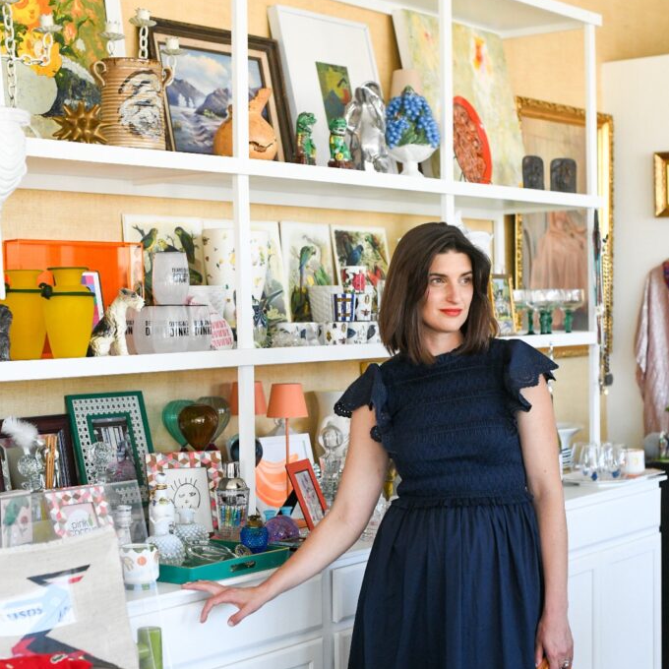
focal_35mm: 64
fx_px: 1399
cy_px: 364
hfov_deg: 26.9
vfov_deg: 26.9
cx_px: 335
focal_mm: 50
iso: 2500
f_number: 3.5
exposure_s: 1/1000
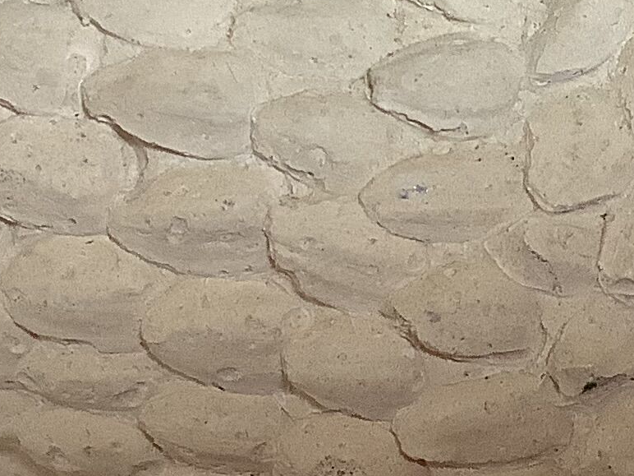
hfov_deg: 14.8
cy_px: 103
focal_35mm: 131
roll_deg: +0.0
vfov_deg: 11.3
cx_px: 632
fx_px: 2399
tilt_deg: -33.9
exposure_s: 1/100
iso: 100
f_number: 2.4
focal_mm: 3.3
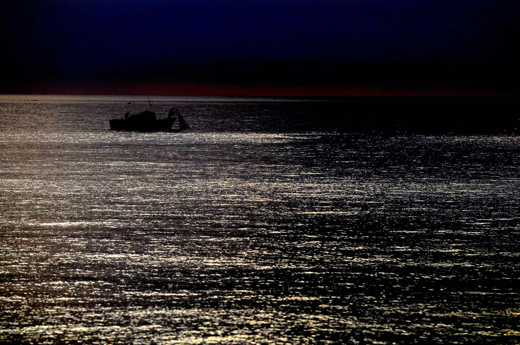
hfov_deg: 7.6
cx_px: 260
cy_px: 172
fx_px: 3895
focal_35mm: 270
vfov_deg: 5.1
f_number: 4.5
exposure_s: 1/1250
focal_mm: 180
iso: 200
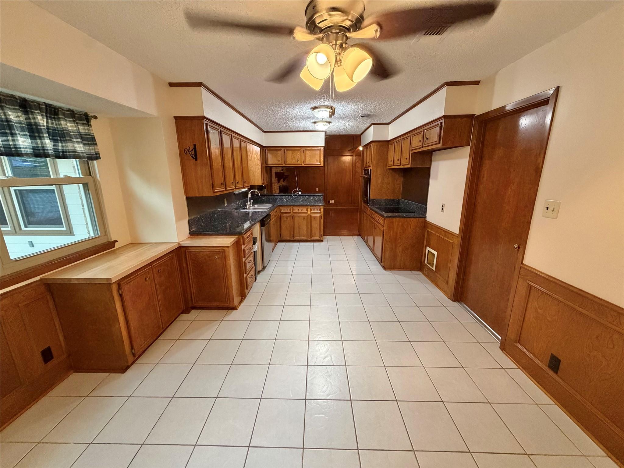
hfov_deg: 102.1
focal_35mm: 14
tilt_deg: -13.1
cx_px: 312
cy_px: 234
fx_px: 252
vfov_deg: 85.7
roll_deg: +0.9
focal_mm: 2.22
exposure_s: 1/60
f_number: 2.2
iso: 500
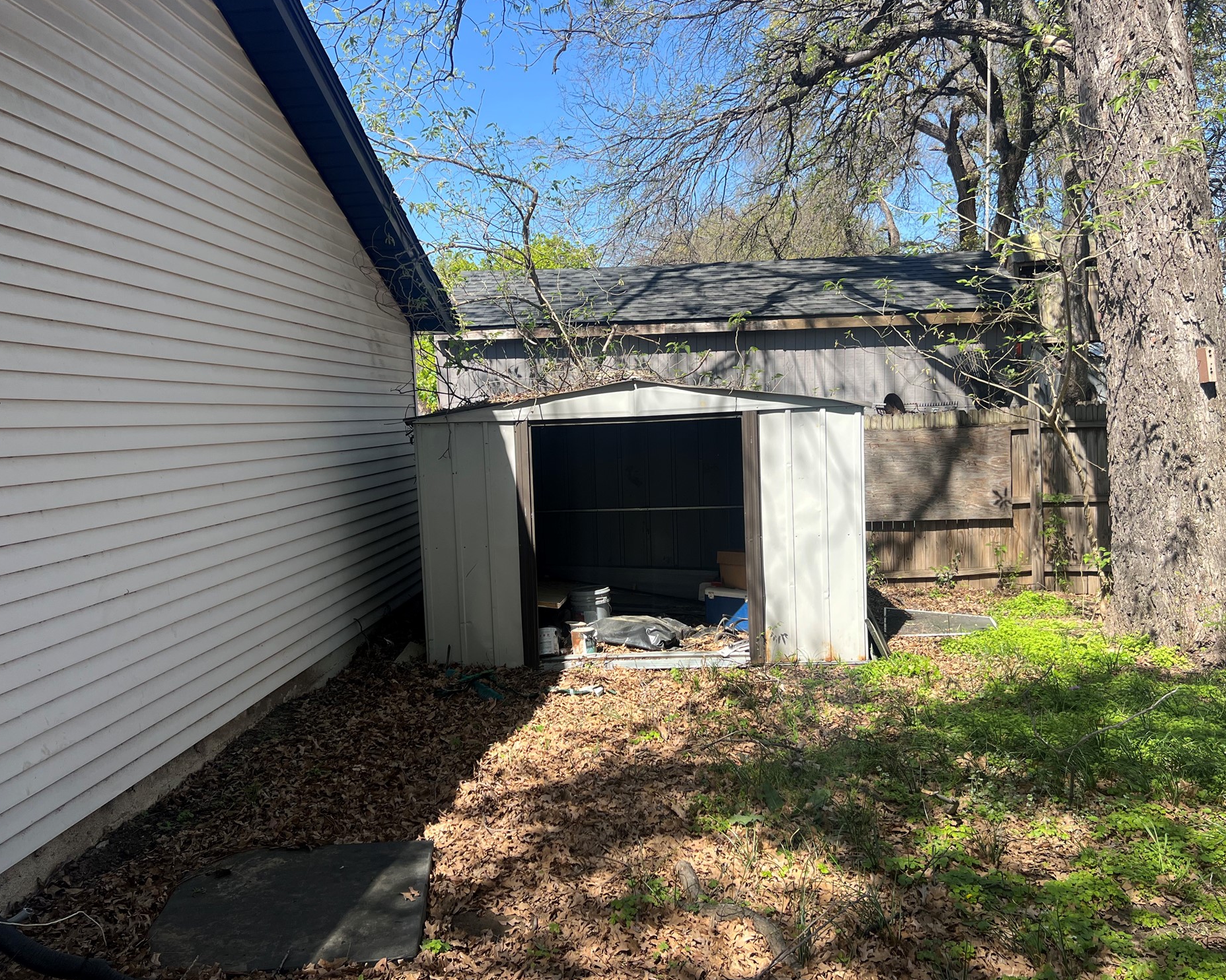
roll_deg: +0.4
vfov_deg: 51.5
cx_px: 624
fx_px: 1016
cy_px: 502
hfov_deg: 62.2
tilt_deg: -4.9
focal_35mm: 28
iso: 50
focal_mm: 5.7
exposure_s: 1/1645
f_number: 1.5
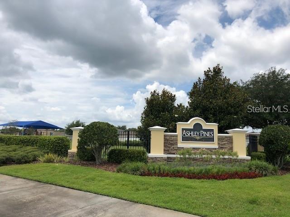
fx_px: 235
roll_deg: -0.5
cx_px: 145
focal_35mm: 28
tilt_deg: +7.8
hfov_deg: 63.4
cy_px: 108
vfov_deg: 49.7
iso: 20
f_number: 1.8
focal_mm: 4
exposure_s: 1/3745
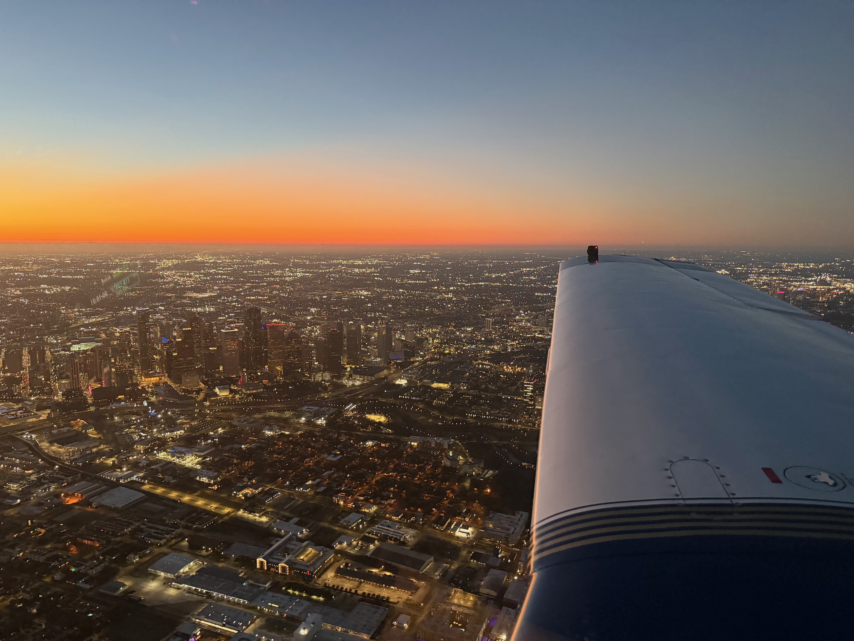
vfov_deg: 56.8
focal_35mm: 24
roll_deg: -1.1
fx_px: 592
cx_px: 427
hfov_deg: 71.6
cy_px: 320
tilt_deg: -8.3
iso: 800
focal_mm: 6.76
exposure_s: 1/57
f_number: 1.78
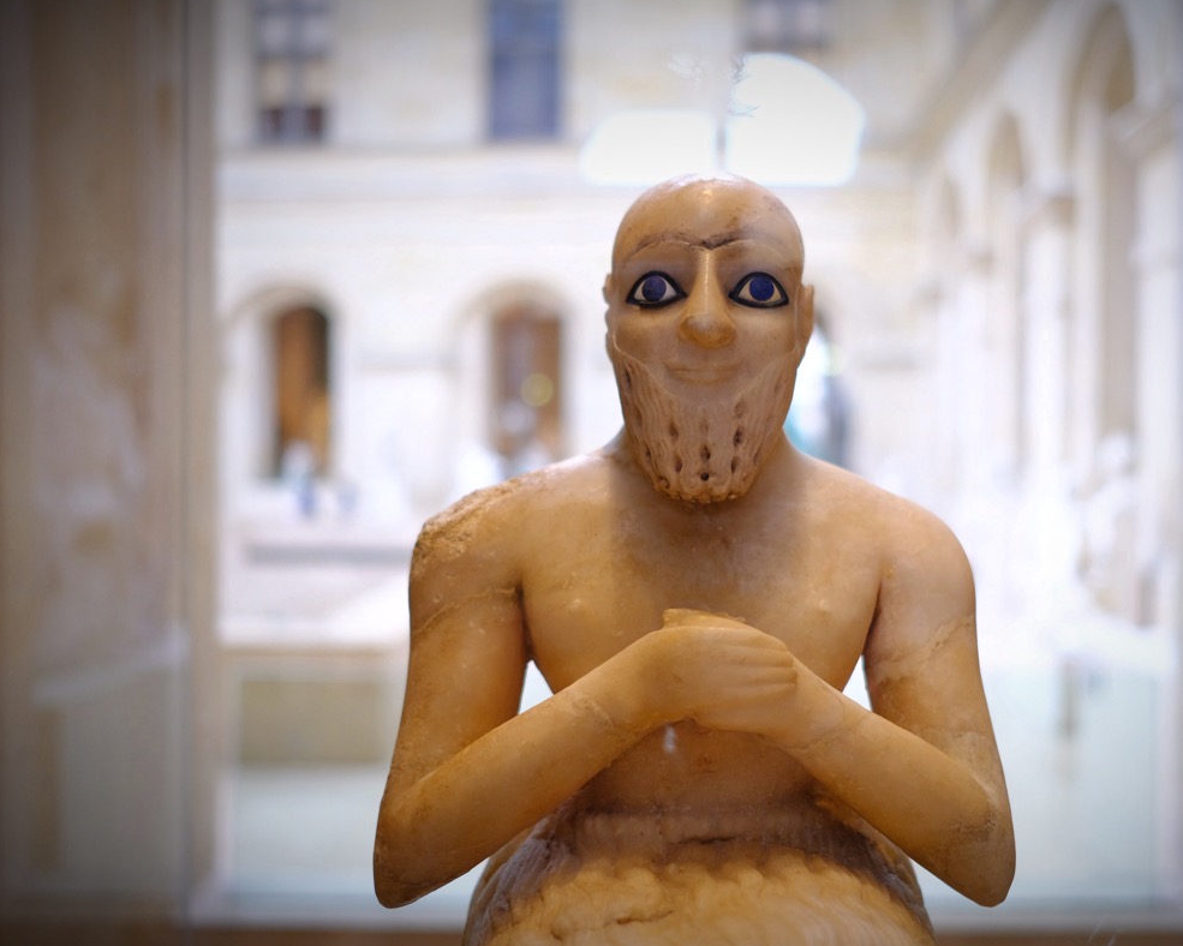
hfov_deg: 45.6
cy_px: 474
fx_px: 1400
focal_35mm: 40
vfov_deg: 37.3
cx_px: 699
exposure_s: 1/125
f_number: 2
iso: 800
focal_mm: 23
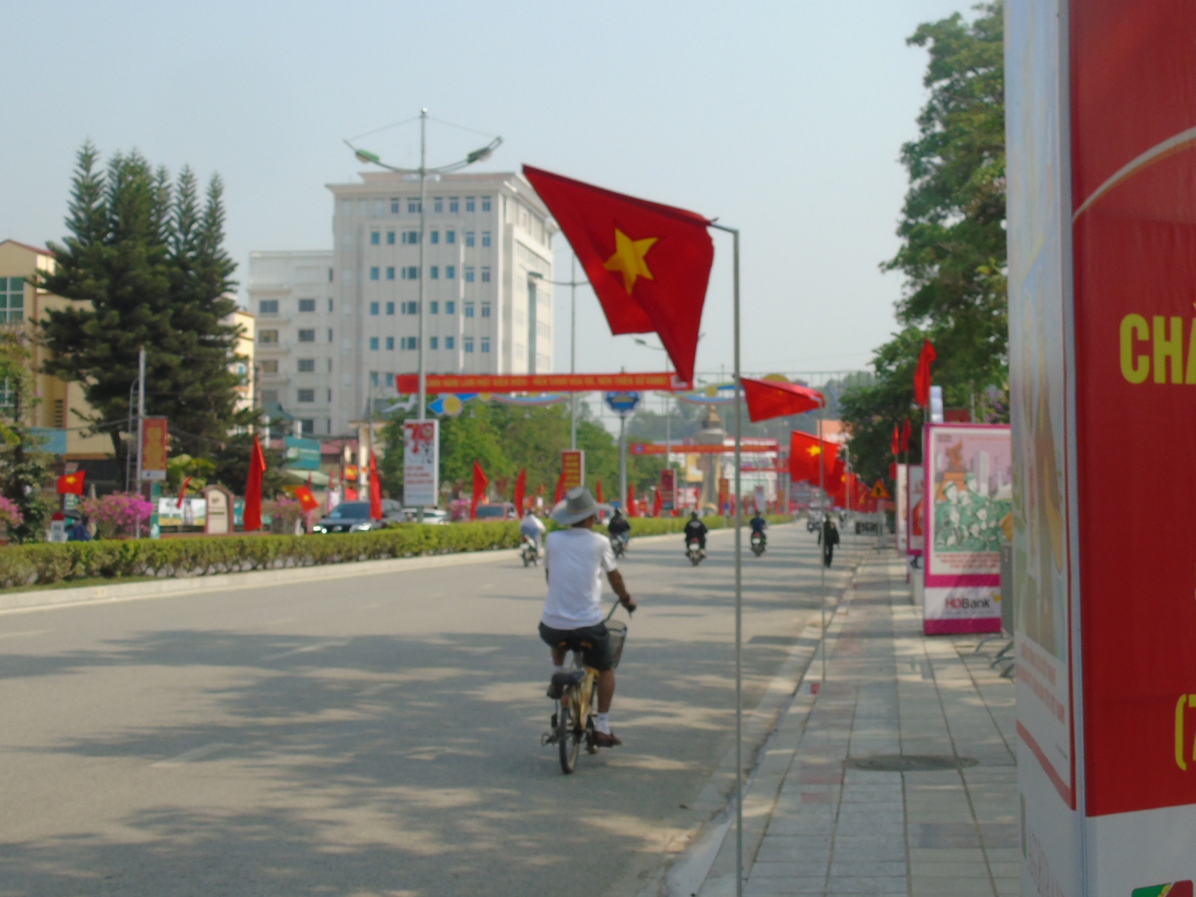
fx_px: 1762
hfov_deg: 37.4
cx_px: 691
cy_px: 414
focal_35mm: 51
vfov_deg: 28.5
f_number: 3.8
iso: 80
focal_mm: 6.1
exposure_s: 1/640
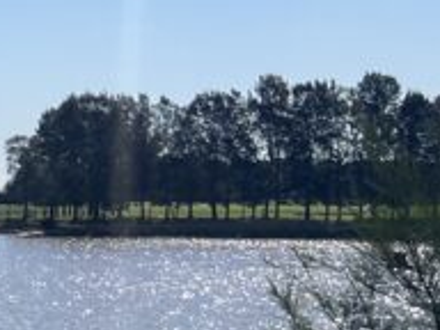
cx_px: -724
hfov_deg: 11.1
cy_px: 220
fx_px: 1767
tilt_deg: +0.1
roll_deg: -0.5
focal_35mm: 139
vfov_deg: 10.7
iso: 50
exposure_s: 1/6993
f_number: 1.5
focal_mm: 5.7
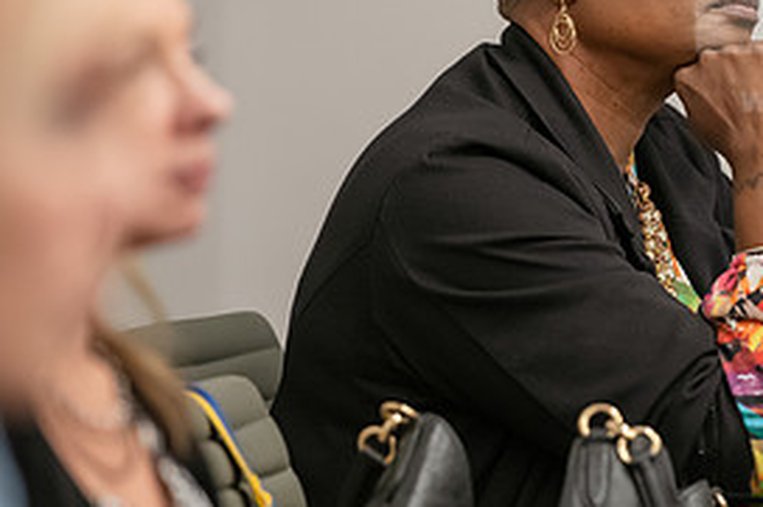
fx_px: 9044
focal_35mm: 427
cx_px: 612
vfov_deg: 3.2
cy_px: 158
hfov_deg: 4.8
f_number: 2.8
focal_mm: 200
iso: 2000
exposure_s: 1/200
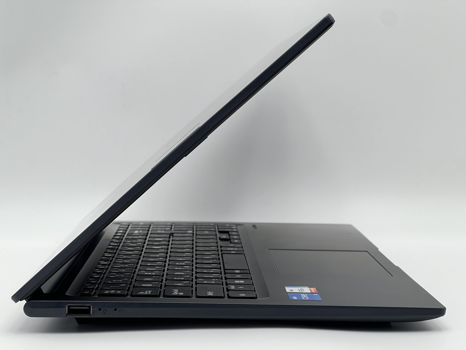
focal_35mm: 77
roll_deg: +0.4
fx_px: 1037
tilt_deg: -4.0
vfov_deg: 19.1
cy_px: 175
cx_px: 233
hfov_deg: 25.3
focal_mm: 9
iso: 40
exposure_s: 1/100
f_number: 2.8
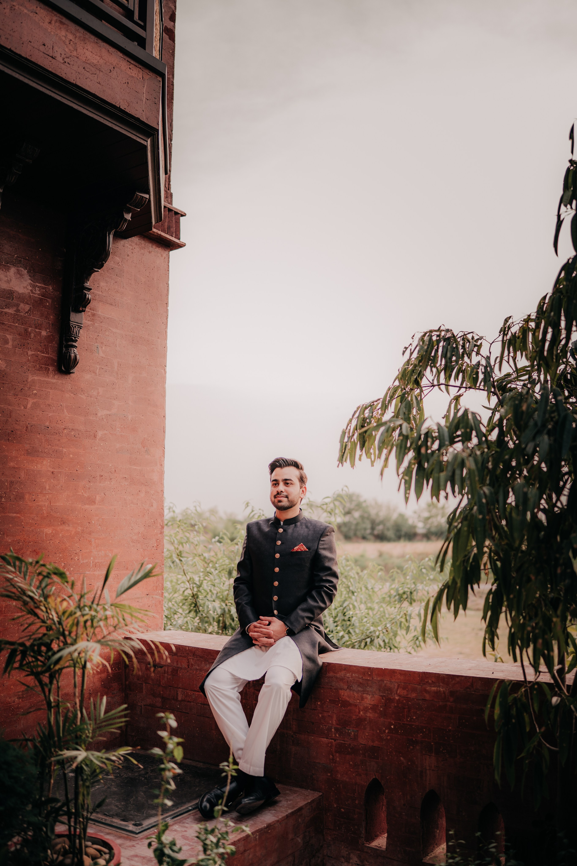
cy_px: 433
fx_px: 841
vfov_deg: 54.4
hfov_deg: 37.9
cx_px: 288
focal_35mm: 35
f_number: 1.4
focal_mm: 35
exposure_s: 1/400
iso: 100
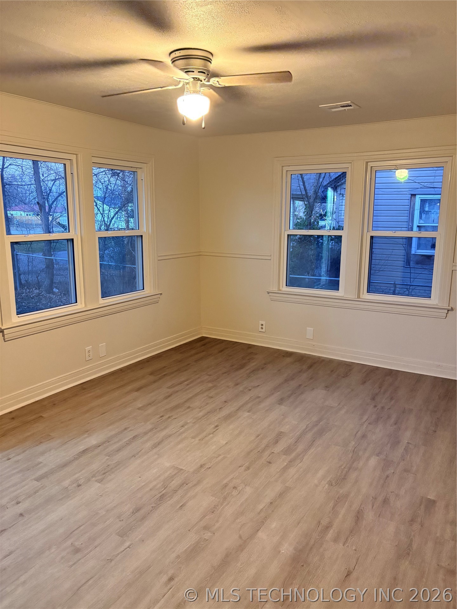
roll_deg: -0.5
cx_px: 228
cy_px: 304
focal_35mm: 26
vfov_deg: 67.3
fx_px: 458
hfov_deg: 53.1
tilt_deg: -10.4
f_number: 1.6
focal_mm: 5.96
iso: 400
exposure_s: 1/40
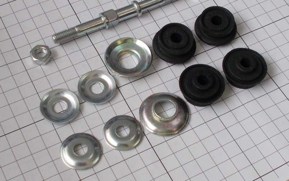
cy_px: 77
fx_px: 221
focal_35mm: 28
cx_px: 145
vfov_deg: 44.4
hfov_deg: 66.5
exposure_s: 1/160
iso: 80
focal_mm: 4.6
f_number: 3.2
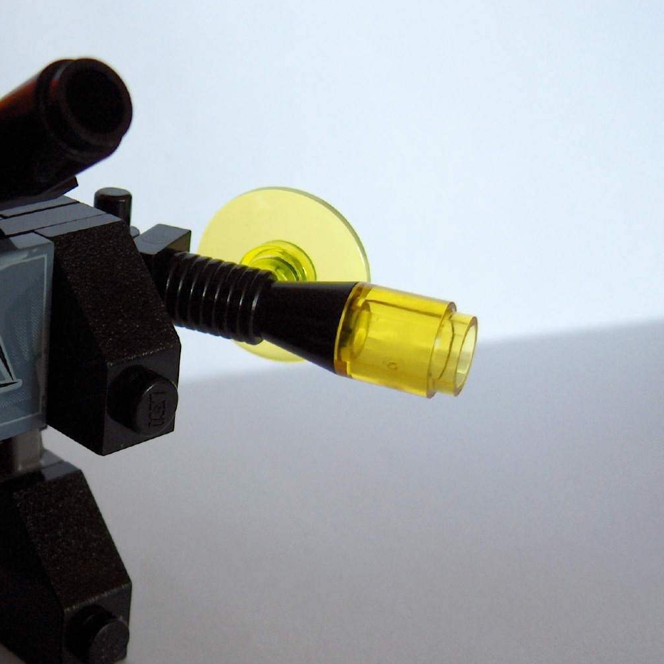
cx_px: 16
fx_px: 1519
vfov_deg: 24.6
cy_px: 393
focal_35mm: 70
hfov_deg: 23.7
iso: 200
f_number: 2.8
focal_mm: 8
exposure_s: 1/36.4
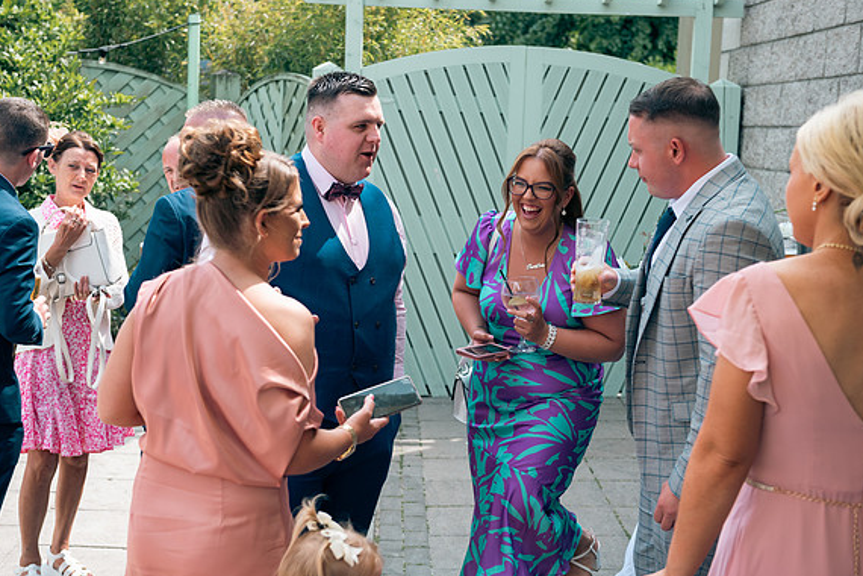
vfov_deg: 23.8
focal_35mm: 57
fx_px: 1366
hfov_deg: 35.1
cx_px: 428
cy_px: 286
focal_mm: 56
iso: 100
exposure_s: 1/200
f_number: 5
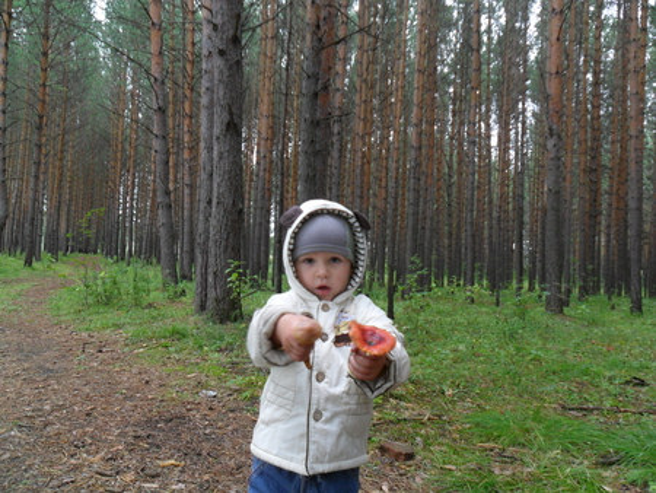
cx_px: 328
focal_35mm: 27
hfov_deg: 65.3
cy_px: 246
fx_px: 512
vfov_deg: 51.4
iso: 120
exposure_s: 1/45
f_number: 3.5
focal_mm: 4.9
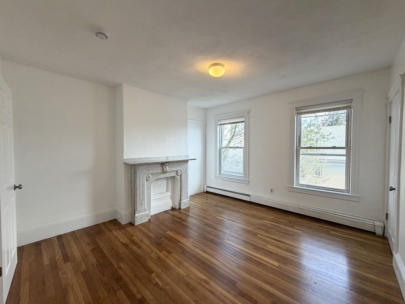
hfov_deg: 102.1
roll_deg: +0.2
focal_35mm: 14
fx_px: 164
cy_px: 152
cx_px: 202
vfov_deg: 85.7
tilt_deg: -1.3
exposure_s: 1/120
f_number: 2.2
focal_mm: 2.22
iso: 125
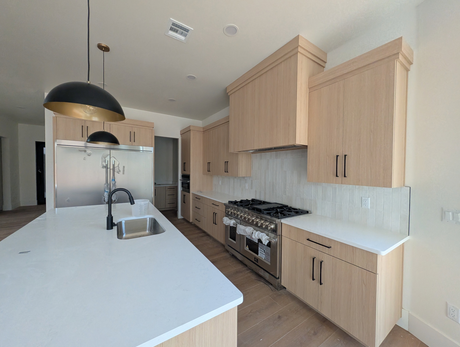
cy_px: 174
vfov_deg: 94.6
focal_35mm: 12
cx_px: 230
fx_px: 160
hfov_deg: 110.5
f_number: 1.7
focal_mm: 2.02
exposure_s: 1/1672
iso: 676
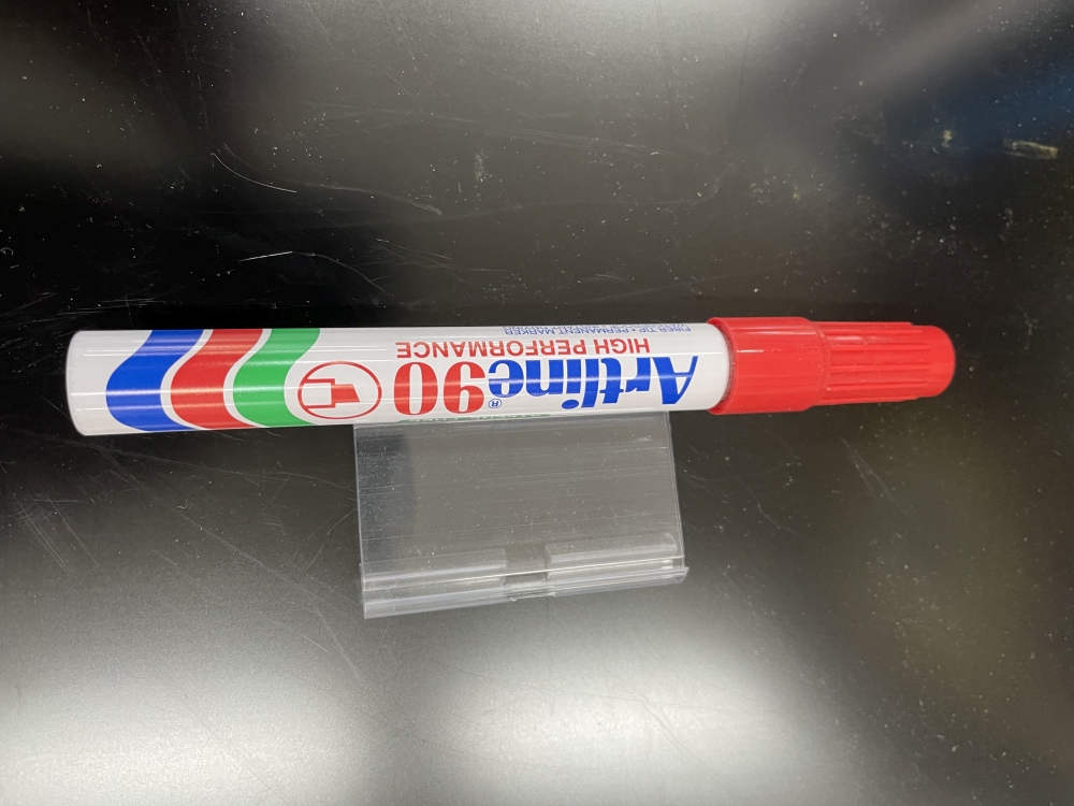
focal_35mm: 26
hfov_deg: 67.3
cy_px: 403
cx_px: 537
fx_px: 807
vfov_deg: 53.1
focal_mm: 4.2
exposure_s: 1/50
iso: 200
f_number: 1.6
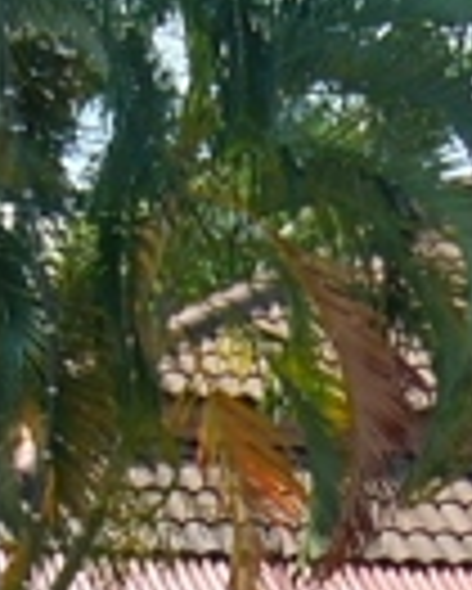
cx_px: 315
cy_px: 797
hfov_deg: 7.4
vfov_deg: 9.1
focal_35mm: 208
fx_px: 3628
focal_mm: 5.8
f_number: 8
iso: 50
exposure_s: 1/320
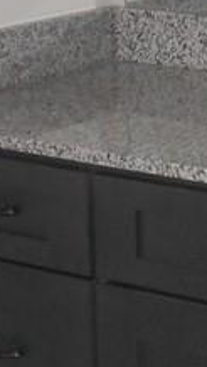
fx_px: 1295
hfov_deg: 8.7
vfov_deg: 15.8
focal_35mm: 133
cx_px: 392
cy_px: 8
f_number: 3.2
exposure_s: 1/25
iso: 200
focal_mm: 4.6
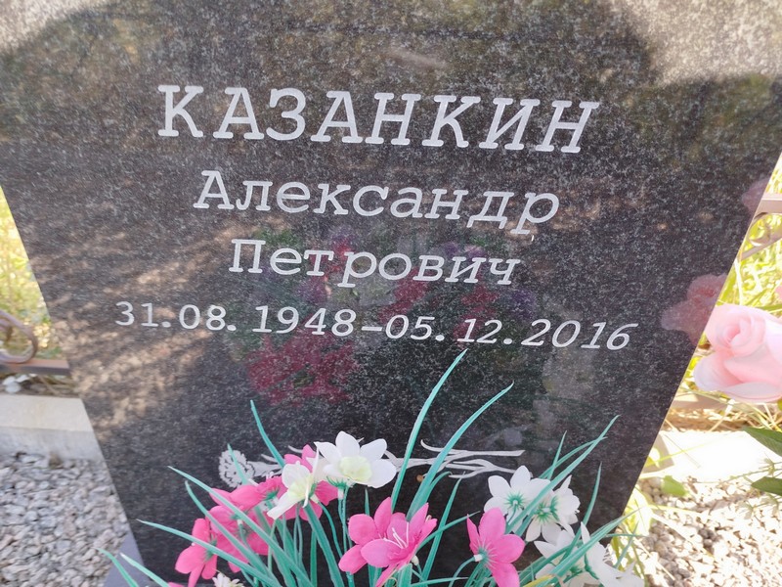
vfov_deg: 56.8
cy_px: 294
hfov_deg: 71.6
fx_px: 542
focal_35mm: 24
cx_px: 391
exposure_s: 1/100
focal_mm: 5.31
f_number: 1.7
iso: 50
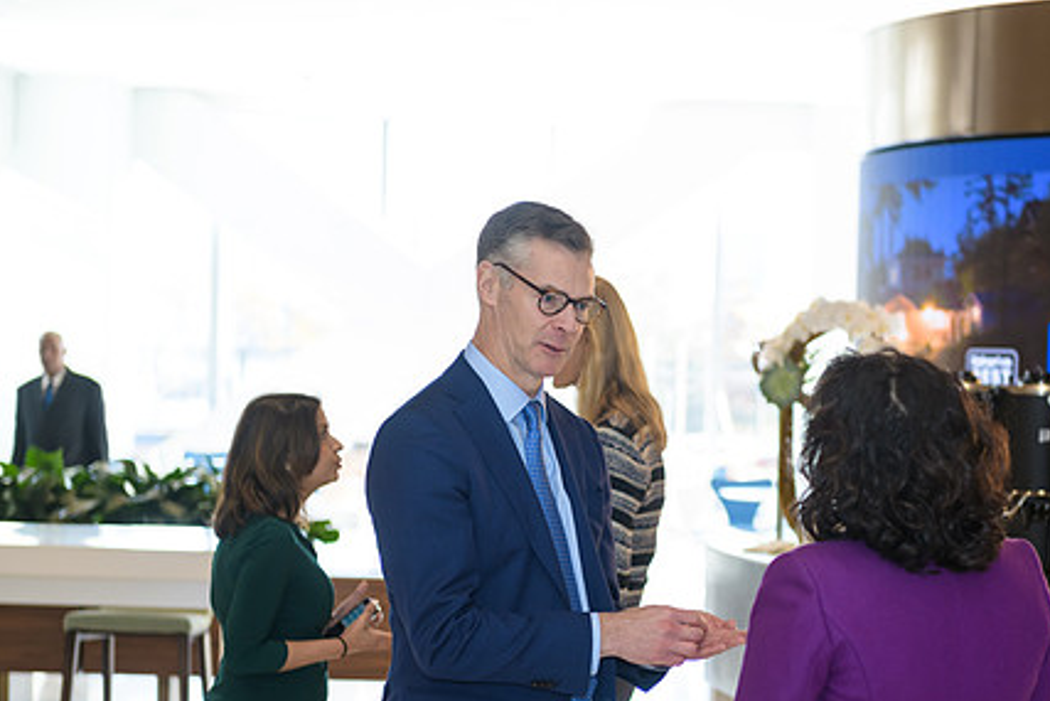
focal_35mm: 95
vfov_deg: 14.4
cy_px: 473
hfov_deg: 21.4
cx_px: 674
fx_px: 2772
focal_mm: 70
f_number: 3.2
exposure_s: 1/125
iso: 400
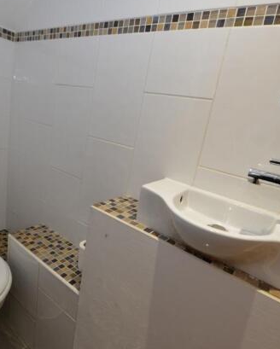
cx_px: 140
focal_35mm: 21
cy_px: 174
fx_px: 217
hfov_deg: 65.6
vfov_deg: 77.6
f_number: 4
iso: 500
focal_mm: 14
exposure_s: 1/60
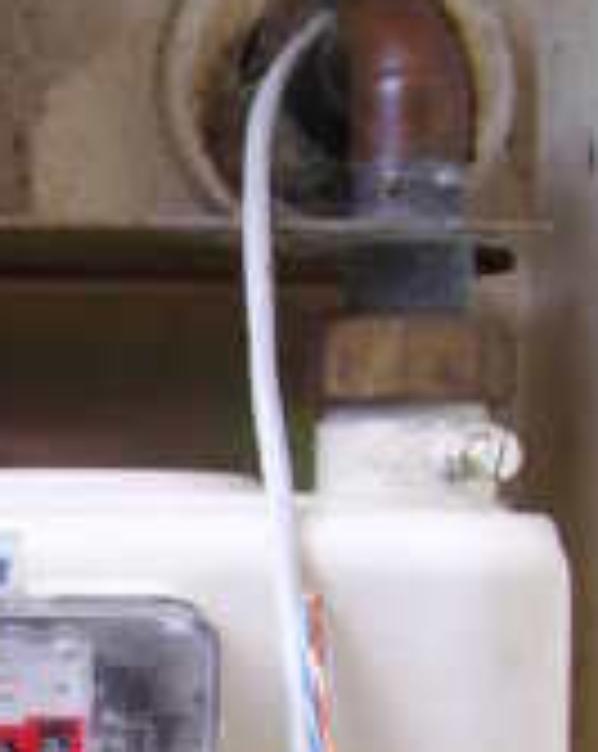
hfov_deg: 13.4
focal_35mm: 111
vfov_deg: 16.8
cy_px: 811
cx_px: -130
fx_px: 2462
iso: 80
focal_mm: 6
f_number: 2.7
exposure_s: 1/60
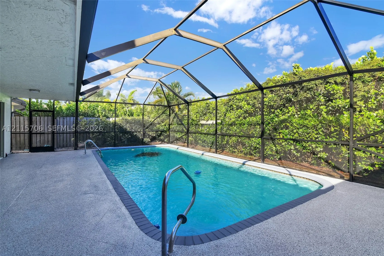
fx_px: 171
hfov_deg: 96.7
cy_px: 128
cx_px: 192
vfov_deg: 73.7
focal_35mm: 16
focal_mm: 16
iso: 200
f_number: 11
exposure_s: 1/60
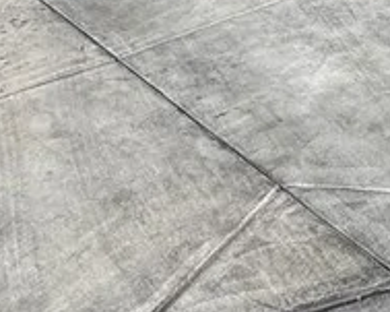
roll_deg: +2.2
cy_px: -262
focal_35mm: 74
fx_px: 854
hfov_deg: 23.2
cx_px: 491
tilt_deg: -2.2
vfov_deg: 16.8
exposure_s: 1/3390
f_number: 2.2
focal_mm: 2.22
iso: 50
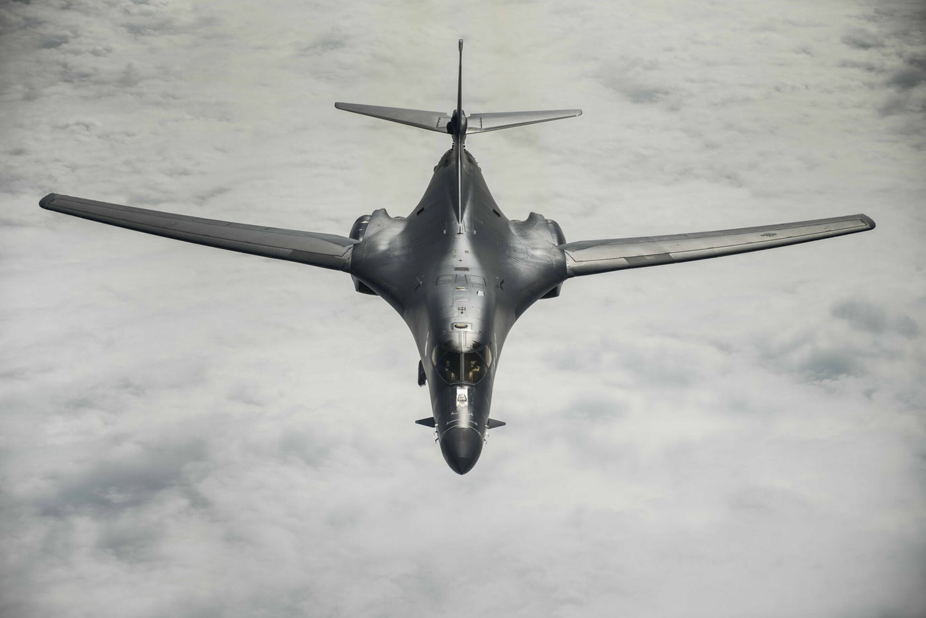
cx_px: 463
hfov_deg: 28.8
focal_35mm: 70
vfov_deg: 19.5
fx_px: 1801
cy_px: 309
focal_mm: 70
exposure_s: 1/4000
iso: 50
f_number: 2.8
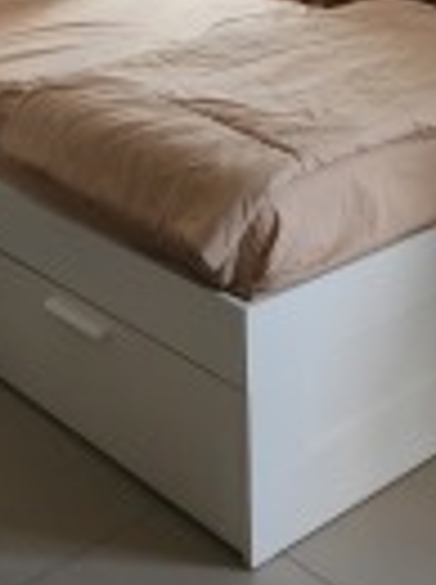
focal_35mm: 71
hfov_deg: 20.6
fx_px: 1196
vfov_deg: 24.0
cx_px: 182
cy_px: -178
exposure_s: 1/100
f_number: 1.8
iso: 400
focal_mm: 6.4
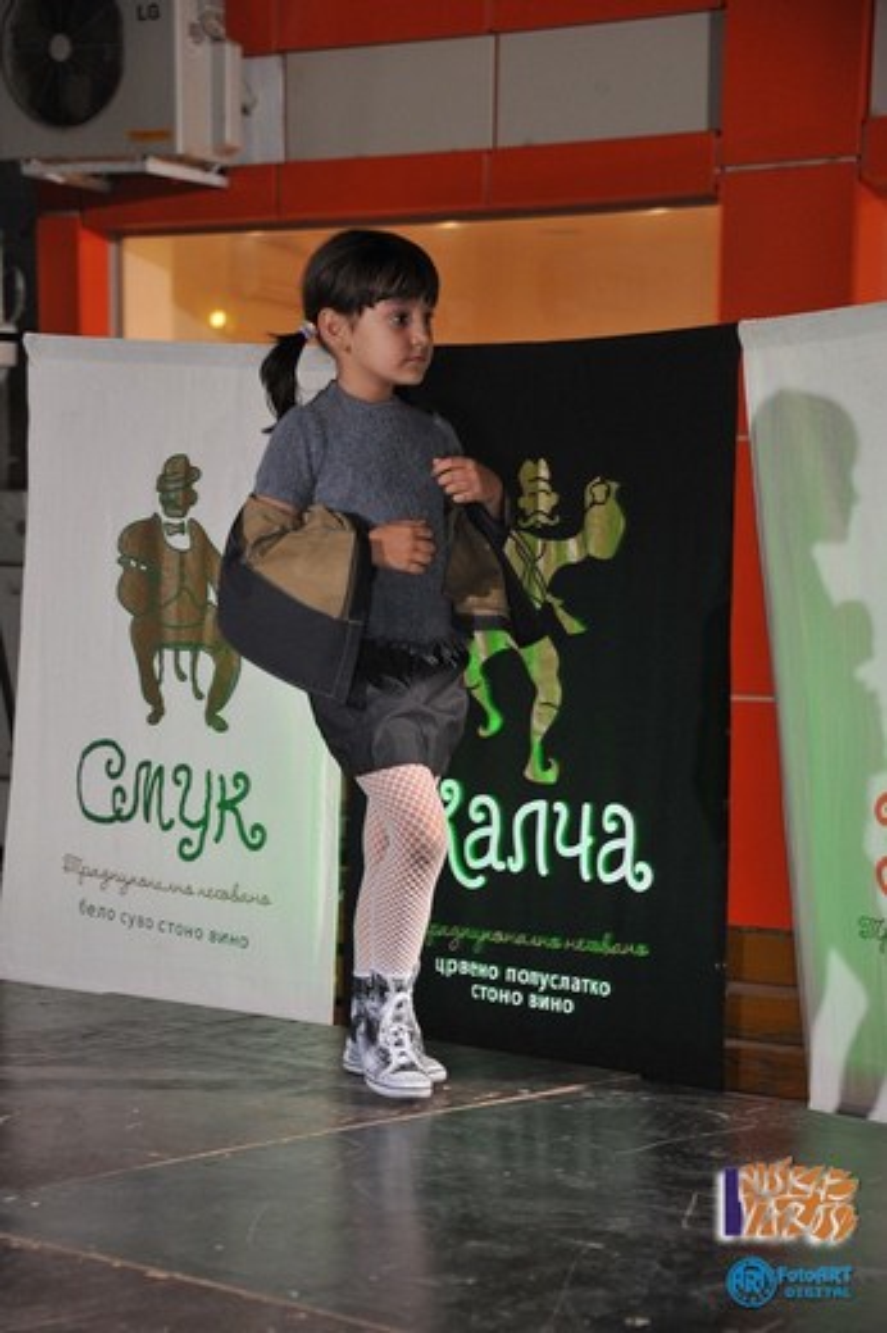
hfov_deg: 16.1
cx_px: 444
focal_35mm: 85
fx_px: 3145
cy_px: 666
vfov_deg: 23.9
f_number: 5.6
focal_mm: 85
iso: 1250
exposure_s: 1/60
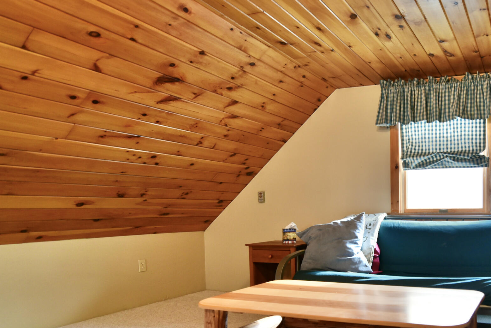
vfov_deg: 47.1
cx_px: 414
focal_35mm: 27
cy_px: 221
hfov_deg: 60.1
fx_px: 368
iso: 800
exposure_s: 1/125
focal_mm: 14
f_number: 2.8
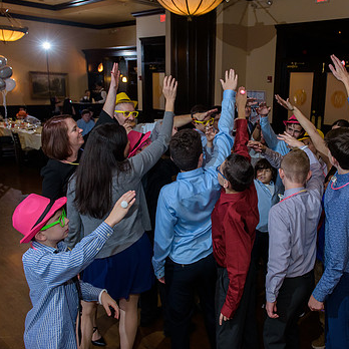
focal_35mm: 34
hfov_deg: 47.9
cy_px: 168
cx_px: 224
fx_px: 388
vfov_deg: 48.4
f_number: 3.2
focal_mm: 24
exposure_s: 1/125
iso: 1600
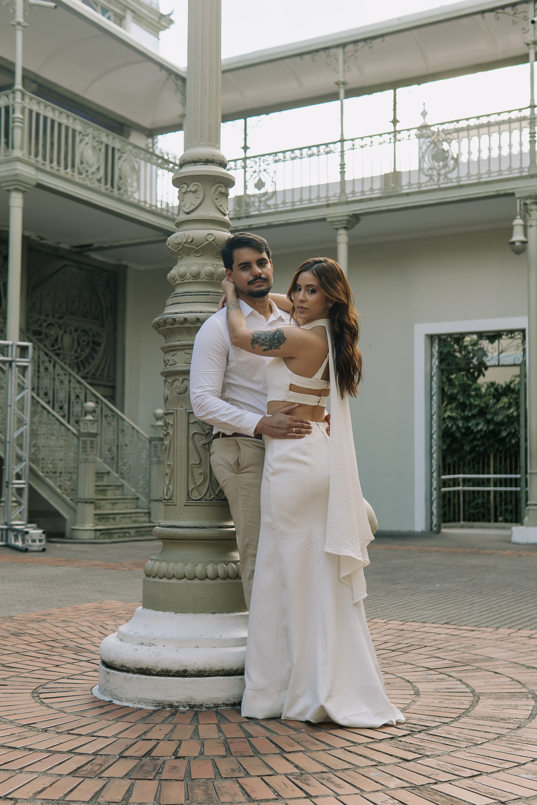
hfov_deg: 29.9
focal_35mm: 45
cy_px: 402
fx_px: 1007
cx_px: 268
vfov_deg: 43.6
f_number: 2.5
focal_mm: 30
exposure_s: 1/250
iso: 100
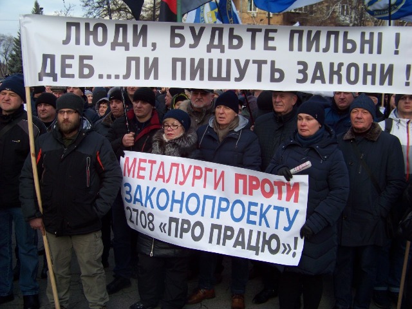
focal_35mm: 43
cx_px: 206
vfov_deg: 33.6
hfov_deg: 43.9
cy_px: 154
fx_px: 512
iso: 71
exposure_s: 1/200
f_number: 2.8
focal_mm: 6.75
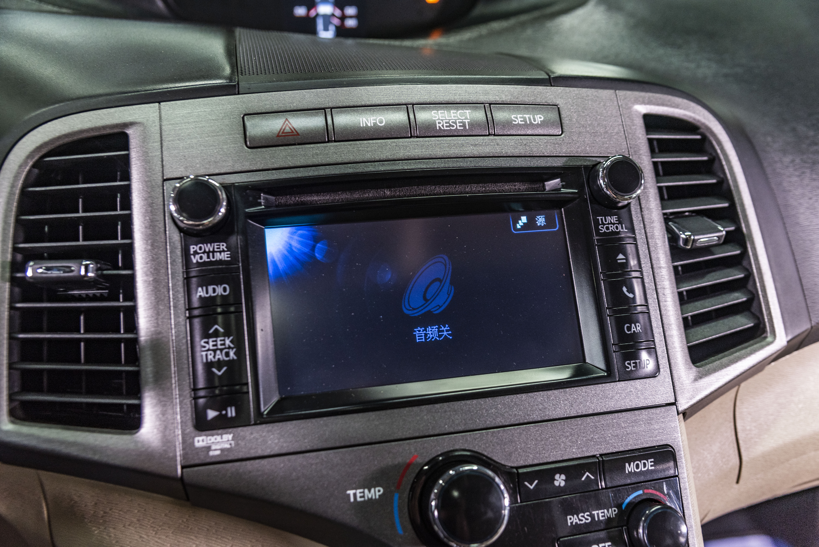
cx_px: 410
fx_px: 774
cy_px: 274
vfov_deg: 38.9
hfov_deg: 55.8
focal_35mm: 34
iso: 1000
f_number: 4.5
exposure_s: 1/50
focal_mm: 34
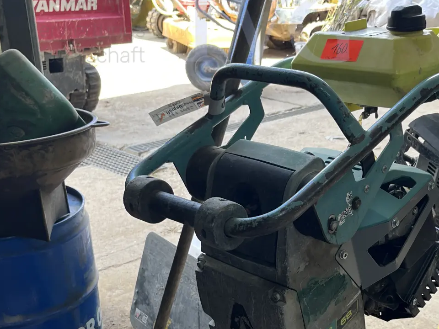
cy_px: 258
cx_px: 289
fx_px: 659
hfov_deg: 36.5
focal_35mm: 52
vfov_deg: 27.5
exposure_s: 1/122
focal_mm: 5.1
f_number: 1.6
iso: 40
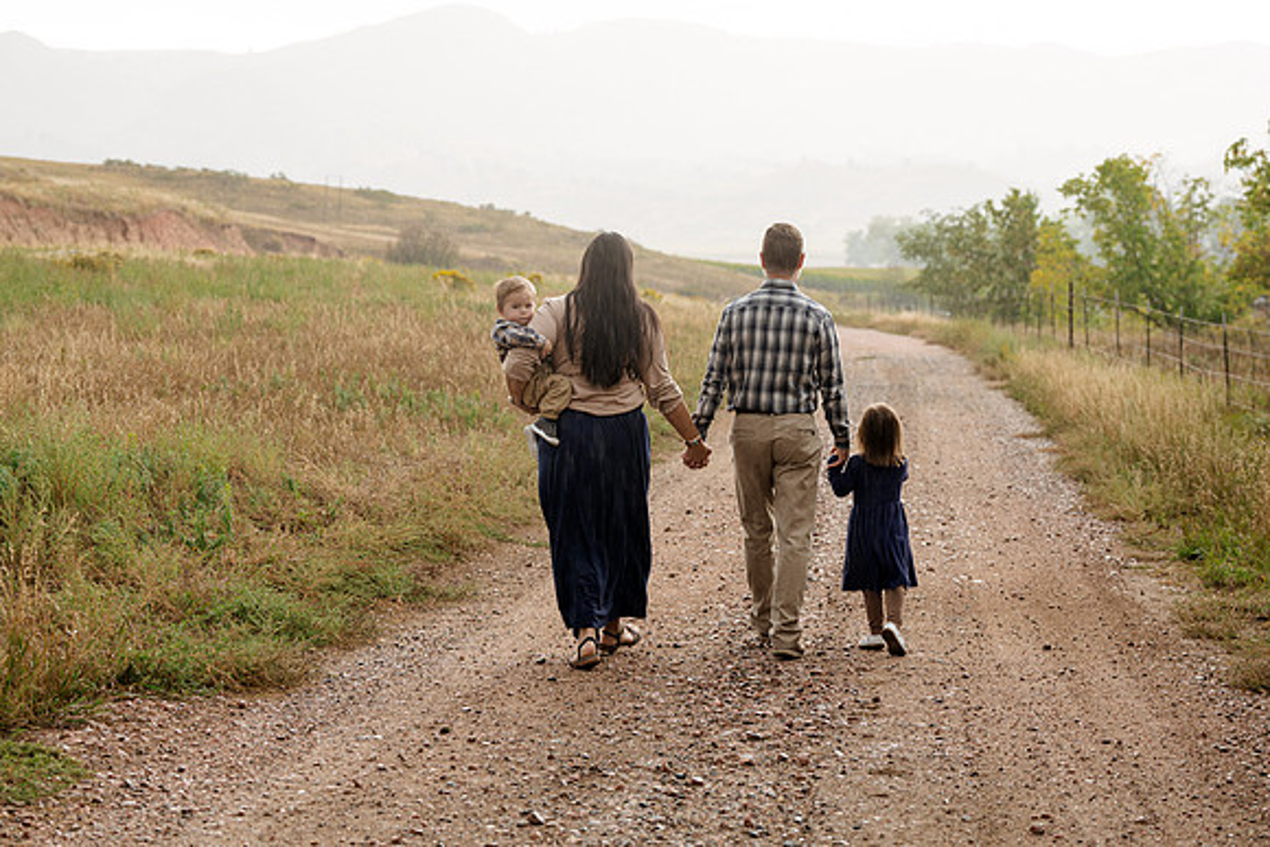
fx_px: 2682
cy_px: 424
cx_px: 635
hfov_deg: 26.6
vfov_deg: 18.0
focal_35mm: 76
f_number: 4.5
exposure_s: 1/125
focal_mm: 76
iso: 200
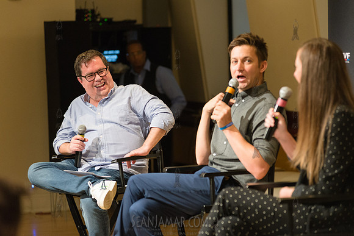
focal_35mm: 145
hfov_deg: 14.2
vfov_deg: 9.5
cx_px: 177
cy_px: 118
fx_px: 1426
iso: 2500
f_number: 4
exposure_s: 1/160
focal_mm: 145
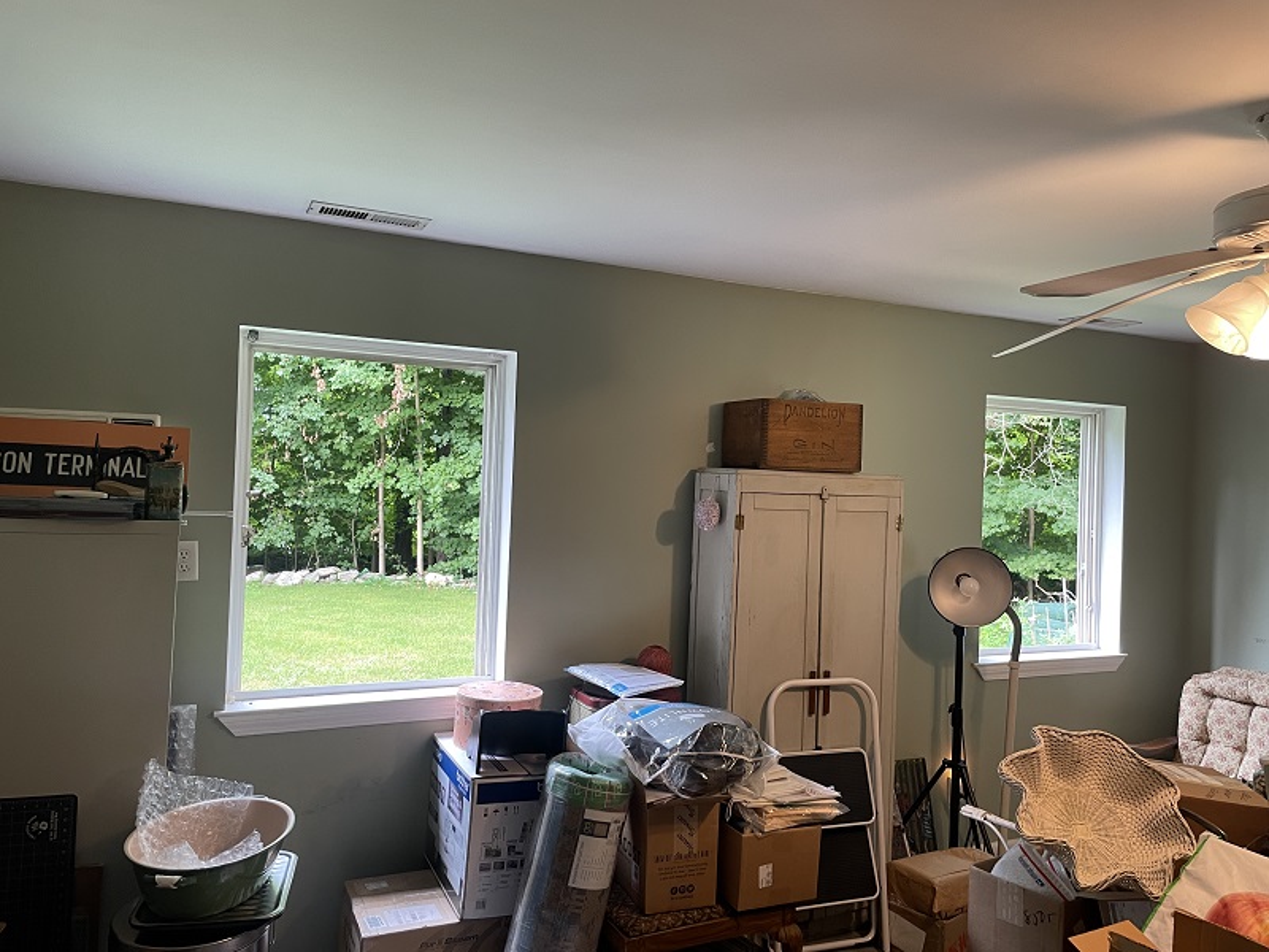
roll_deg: -2.1
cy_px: 476
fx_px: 953
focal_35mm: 26
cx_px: 634
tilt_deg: -0.6
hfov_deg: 67.3
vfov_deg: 53.1
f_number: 1.6
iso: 100
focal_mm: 4.2
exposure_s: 1/60
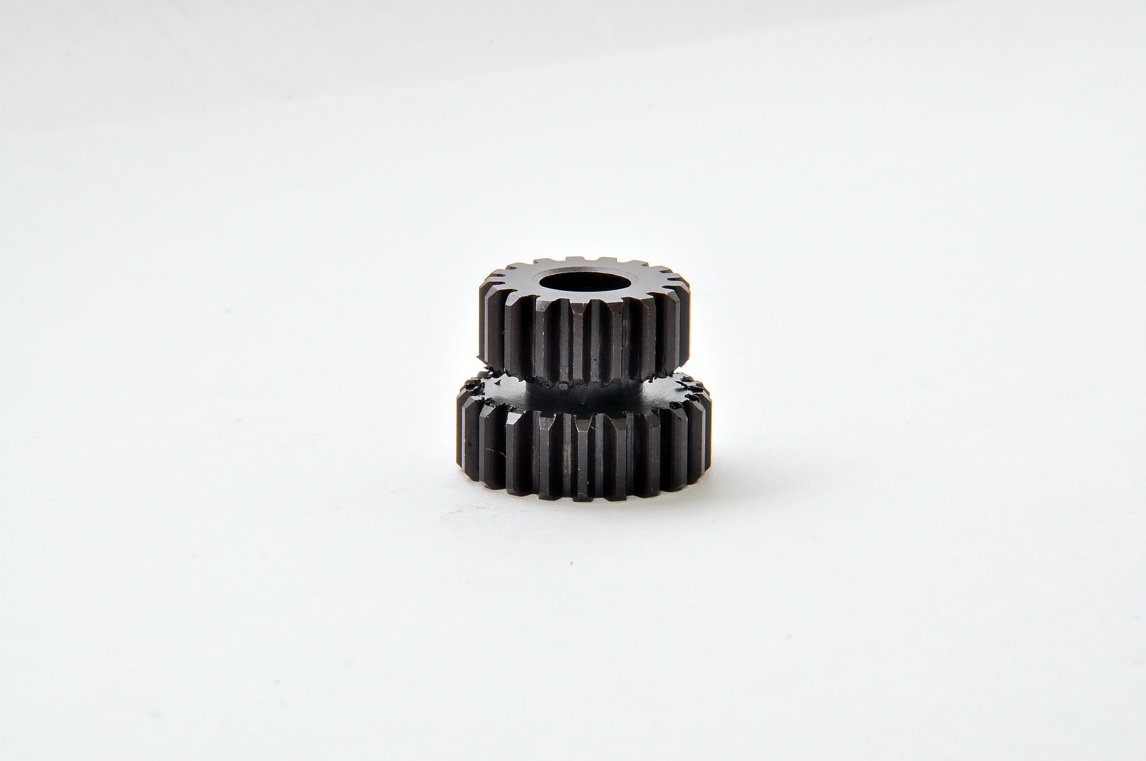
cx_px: 573
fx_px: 9538
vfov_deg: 4.6
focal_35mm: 300
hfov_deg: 6.9
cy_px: 380
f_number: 29
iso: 400
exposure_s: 1/60
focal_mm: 200
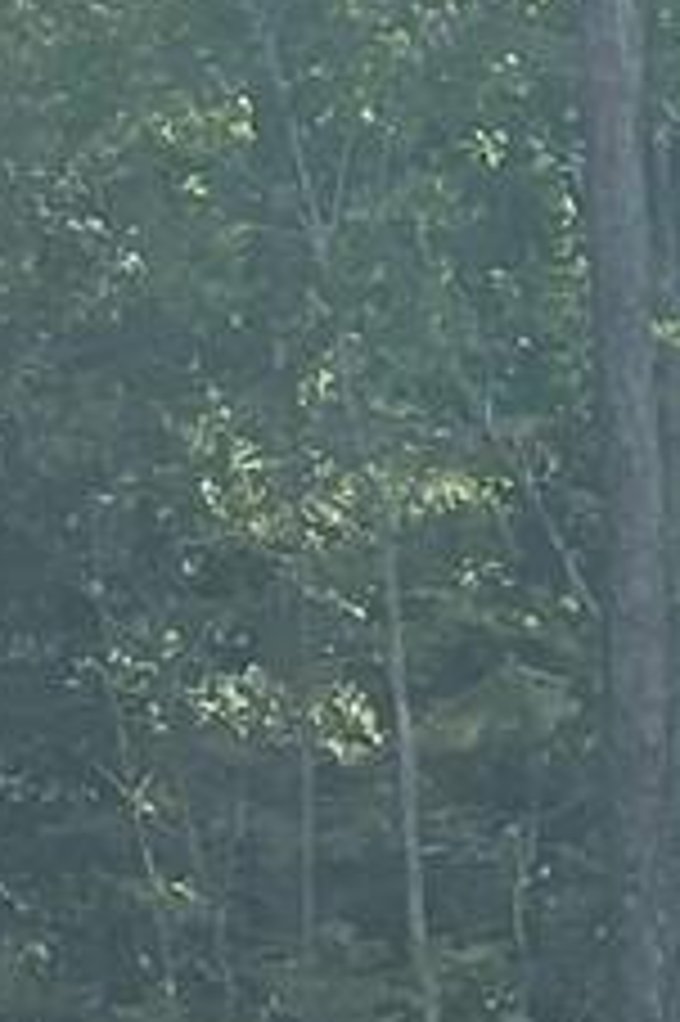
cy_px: 1342
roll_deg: +1.1
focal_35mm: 235
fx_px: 6668
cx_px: 1342
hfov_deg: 5.7
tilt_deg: +0.7
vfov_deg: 8.6
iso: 32
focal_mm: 5.1
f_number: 1.6
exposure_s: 1/2288
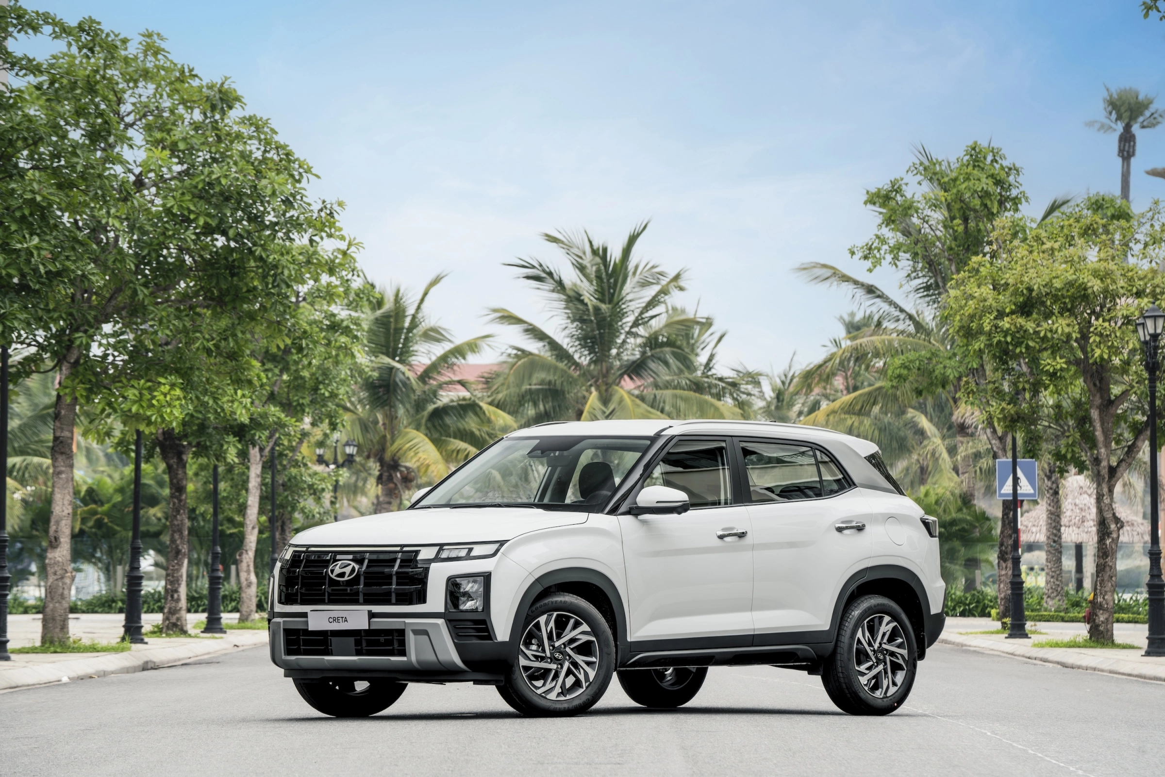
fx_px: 6473
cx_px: 582
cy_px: 388
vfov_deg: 6.9
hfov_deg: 10.3
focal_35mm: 200
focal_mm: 200
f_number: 10
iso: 320
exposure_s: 1/200
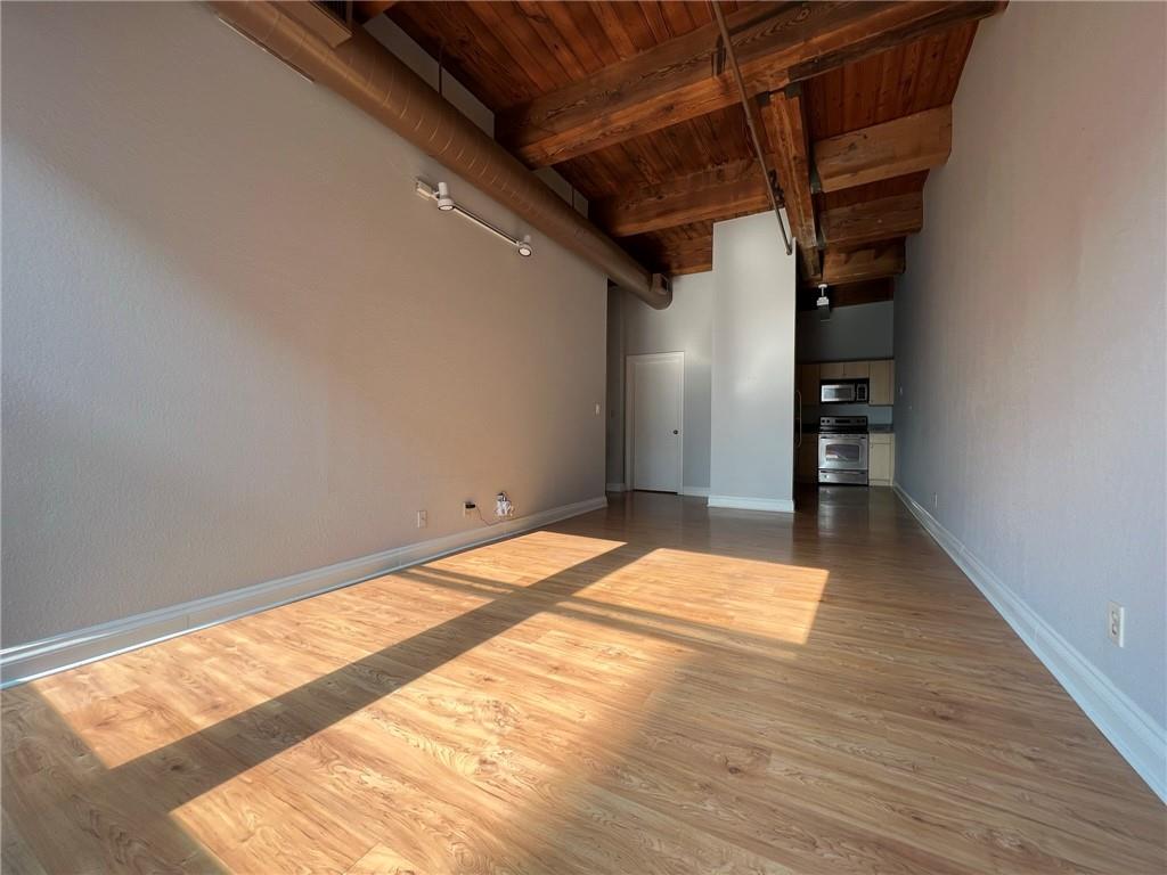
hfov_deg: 106.2
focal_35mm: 13
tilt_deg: -0.5
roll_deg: -0.3
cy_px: 438
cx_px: 584
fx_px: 438
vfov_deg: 89.9
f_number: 1.8
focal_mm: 1.57
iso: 32
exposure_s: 1/134
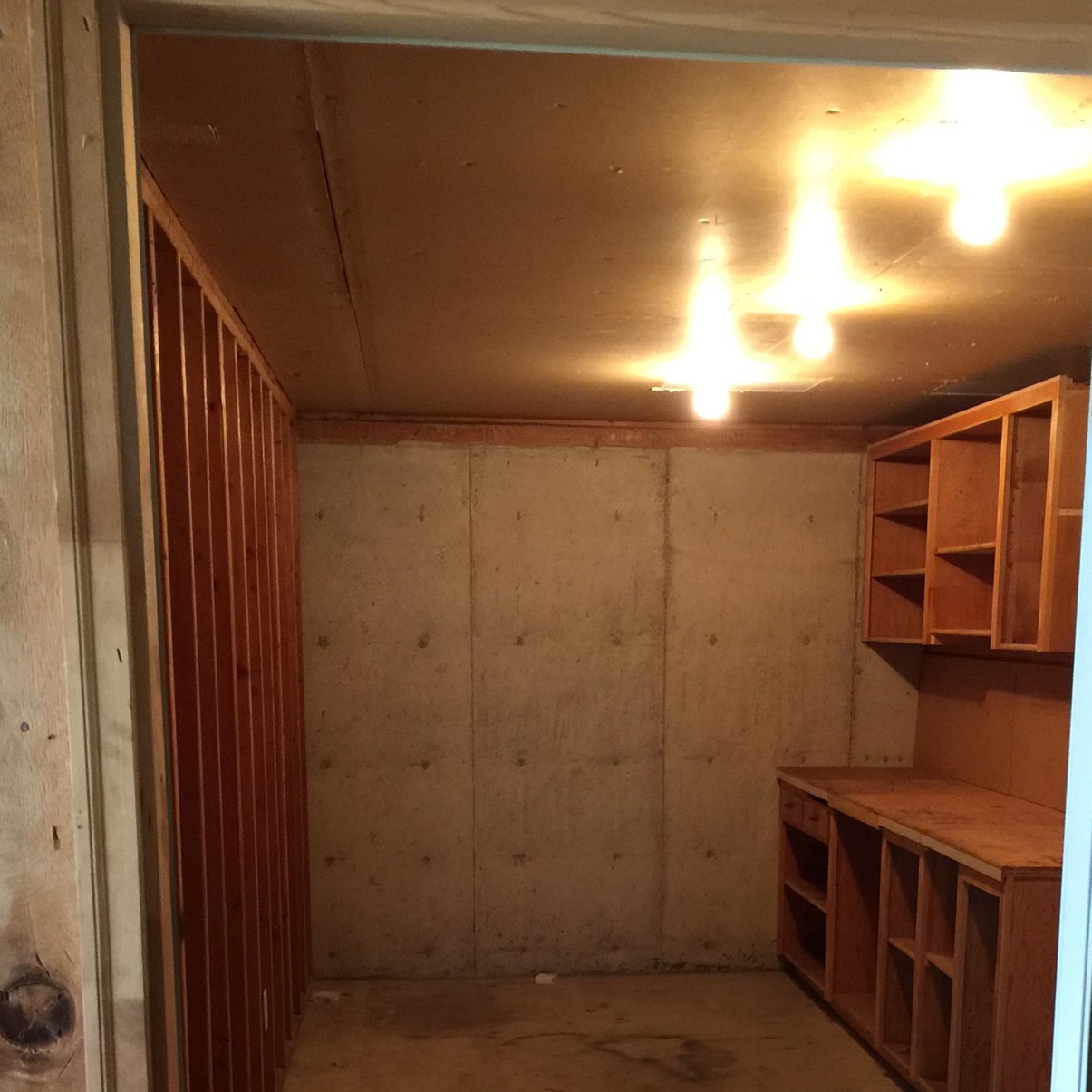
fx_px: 1749
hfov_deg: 34.6
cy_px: 974
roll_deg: -0.6
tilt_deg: -10.6
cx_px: 624
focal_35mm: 49
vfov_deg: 33.0
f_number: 2.2
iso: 125
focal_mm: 4.15
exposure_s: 1/15
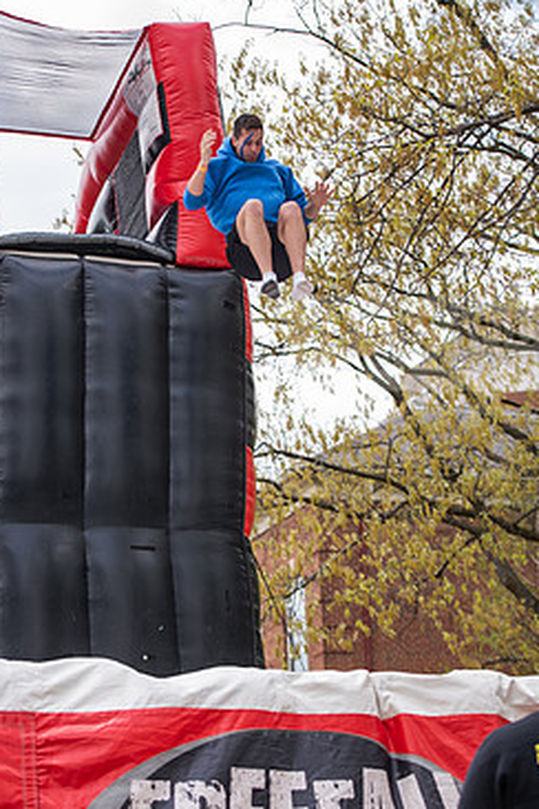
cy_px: 433
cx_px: 250
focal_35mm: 86
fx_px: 1931
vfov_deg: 23.6
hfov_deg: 15.9
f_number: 3.5
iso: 125
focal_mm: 70
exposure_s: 1/640
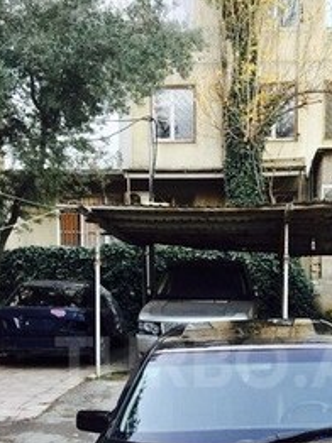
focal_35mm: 55
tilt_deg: -4.9
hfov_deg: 26.3
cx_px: 229
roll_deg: +0.1
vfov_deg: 33.8
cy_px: 362
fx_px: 704
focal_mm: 4.15
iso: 64
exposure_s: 1/33
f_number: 2.2
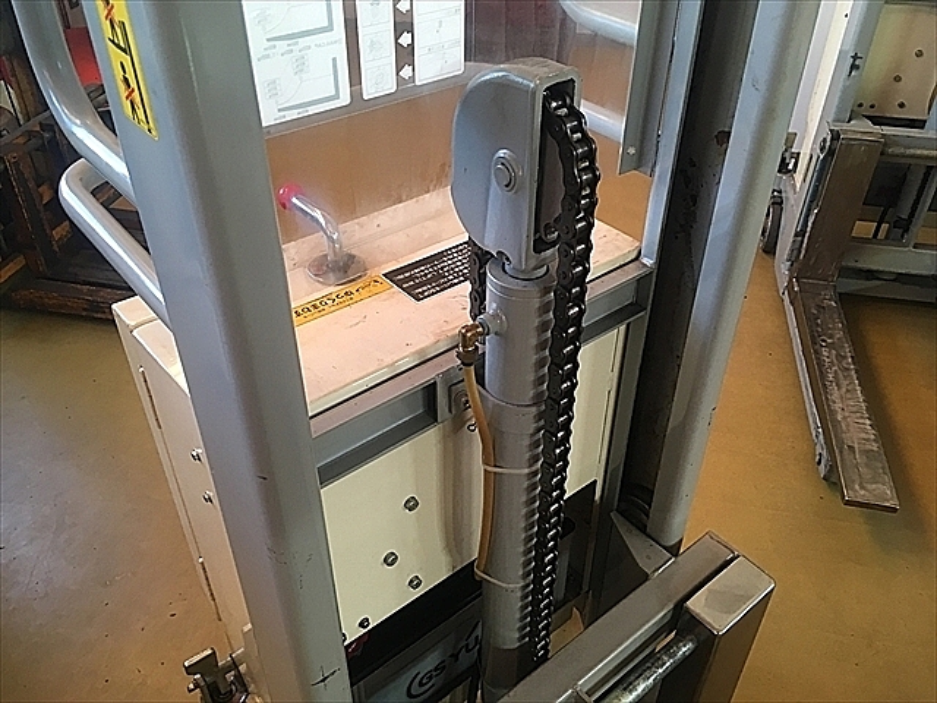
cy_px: 352
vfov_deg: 48.2
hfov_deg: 61.7
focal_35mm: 29
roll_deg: -1.2
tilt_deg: -37.3
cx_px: 468
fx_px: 785
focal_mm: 4.15
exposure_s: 1/30
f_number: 2.2
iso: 64
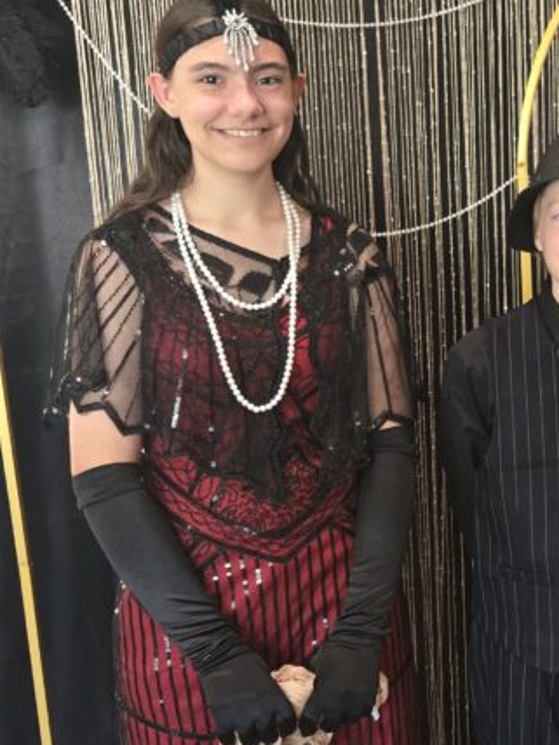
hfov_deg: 24.7
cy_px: 458
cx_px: 618
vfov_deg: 34.8
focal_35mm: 55
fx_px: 1184
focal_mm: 5.4
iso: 640
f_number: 1.8
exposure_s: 1/60
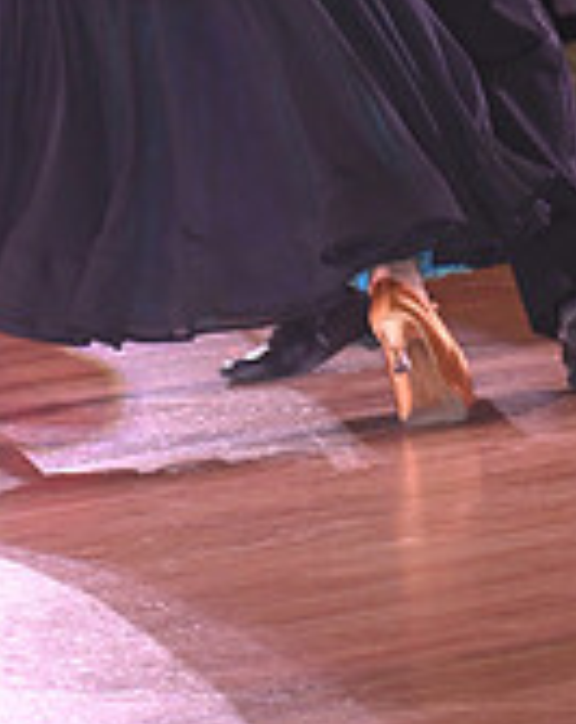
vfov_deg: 3.0
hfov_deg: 2.4
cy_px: -312
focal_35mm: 654
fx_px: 13975
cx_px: 175
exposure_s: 1/200
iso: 2000
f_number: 5
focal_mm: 200
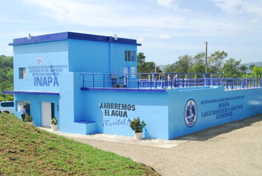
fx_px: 306
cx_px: 131
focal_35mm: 42
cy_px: 88
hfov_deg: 46.3
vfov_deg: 32.1
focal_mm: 28
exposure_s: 1/500
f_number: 11
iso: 400
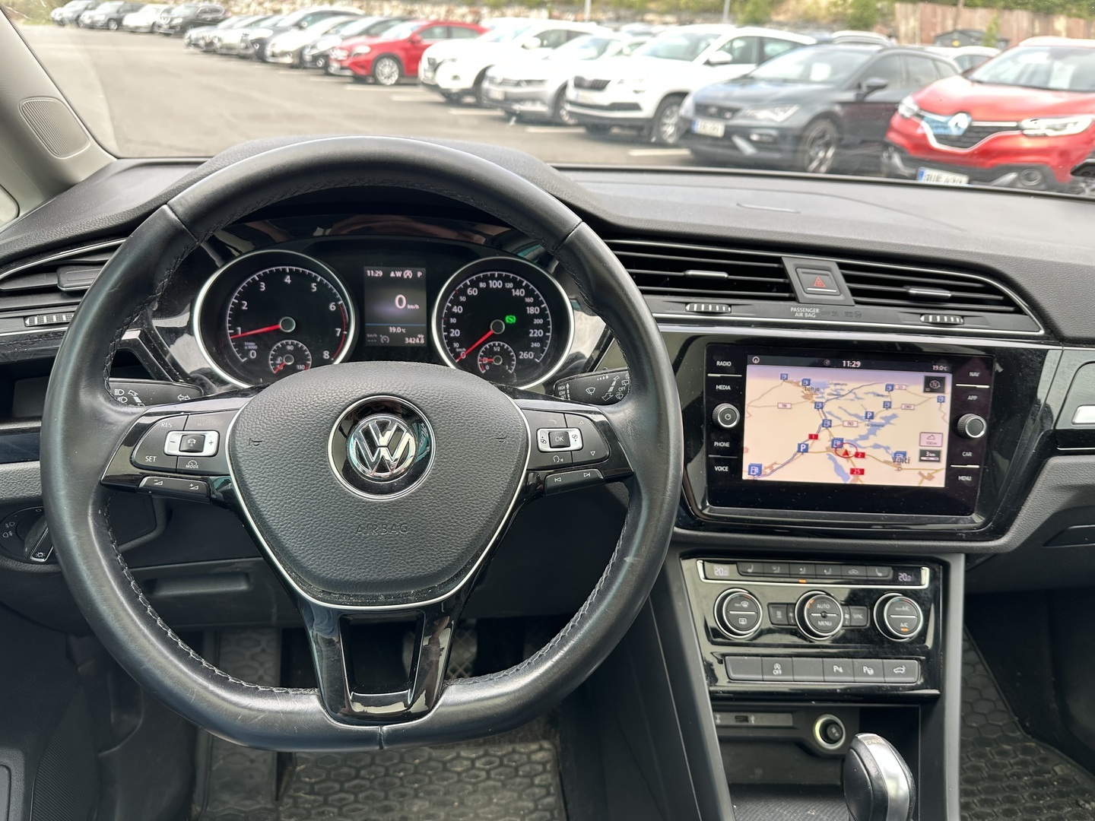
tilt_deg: -25.6
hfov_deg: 71.6
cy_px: 410
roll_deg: -3.1
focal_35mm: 24
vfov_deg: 56.8
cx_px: 548
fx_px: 759
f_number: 1.78
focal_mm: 6.86
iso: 100
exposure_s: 1/121
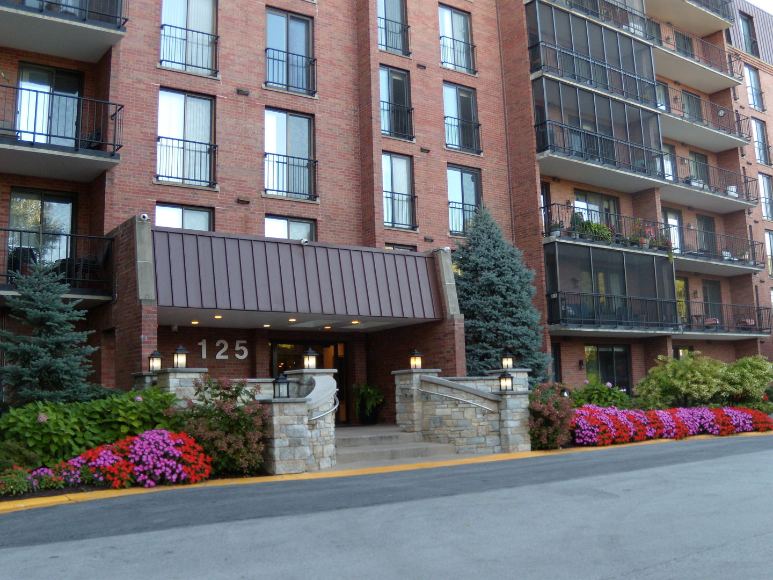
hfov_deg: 51.4
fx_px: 804
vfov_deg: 39.7
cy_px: 290
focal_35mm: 36
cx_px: 386
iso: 125
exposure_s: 1/60
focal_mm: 6.4
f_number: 3.6
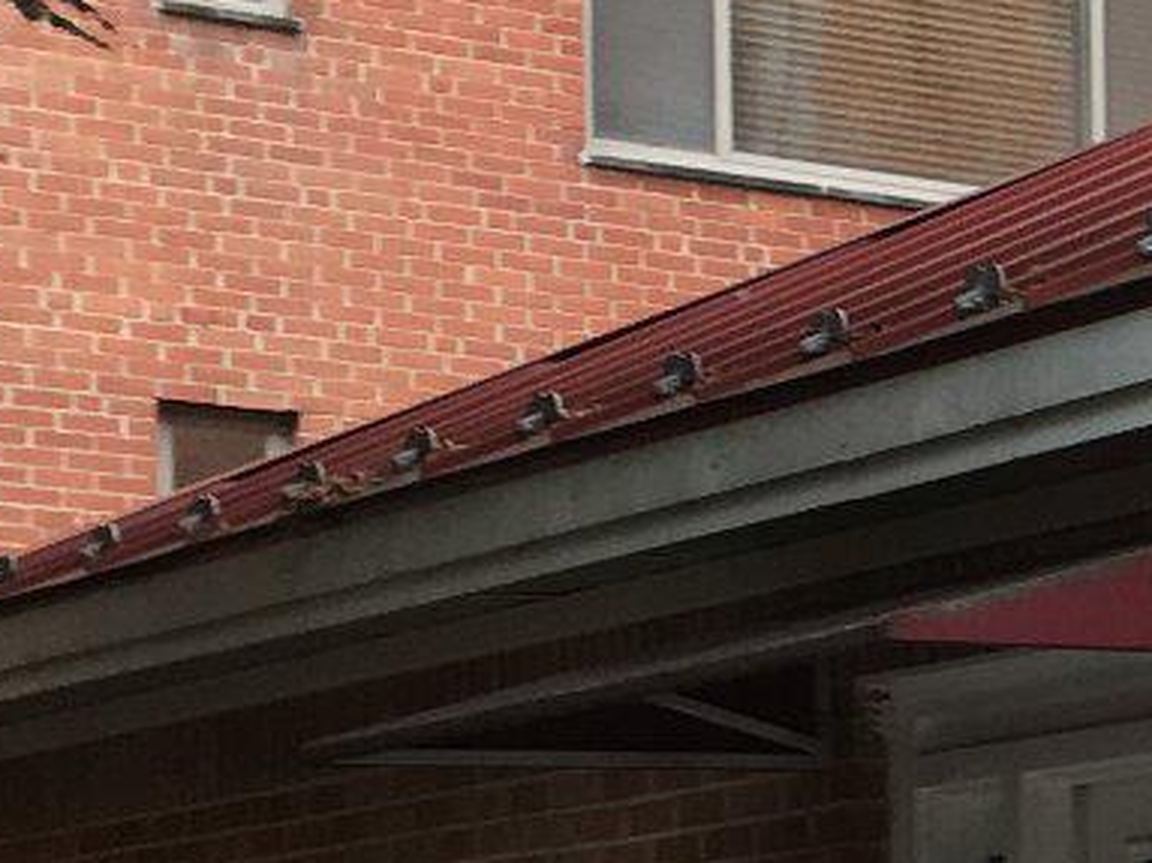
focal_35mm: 155
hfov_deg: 11.8
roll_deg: +0.5
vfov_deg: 9.4
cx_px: 2072
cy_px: 1043
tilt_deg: +2.2
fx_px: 5157
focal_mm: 4.15
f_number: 2.2
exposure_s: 1/120
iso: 32
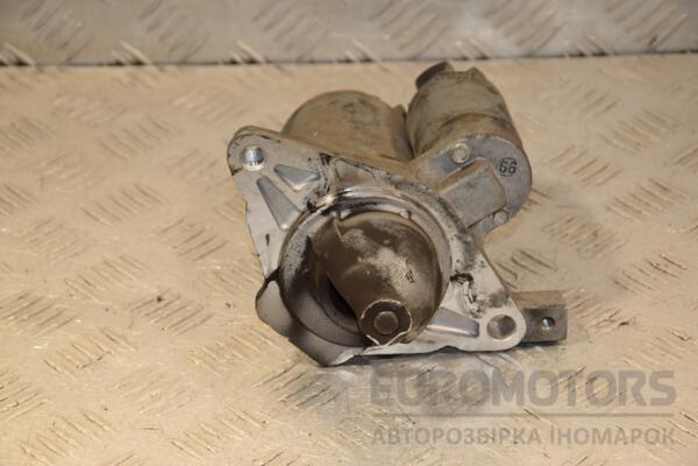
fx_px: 2617
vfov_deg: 10.2
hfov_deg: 15.2
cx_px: 349
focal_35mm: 135
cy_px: 233
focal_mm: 90
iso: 800
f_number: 7.1
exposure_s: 1/200
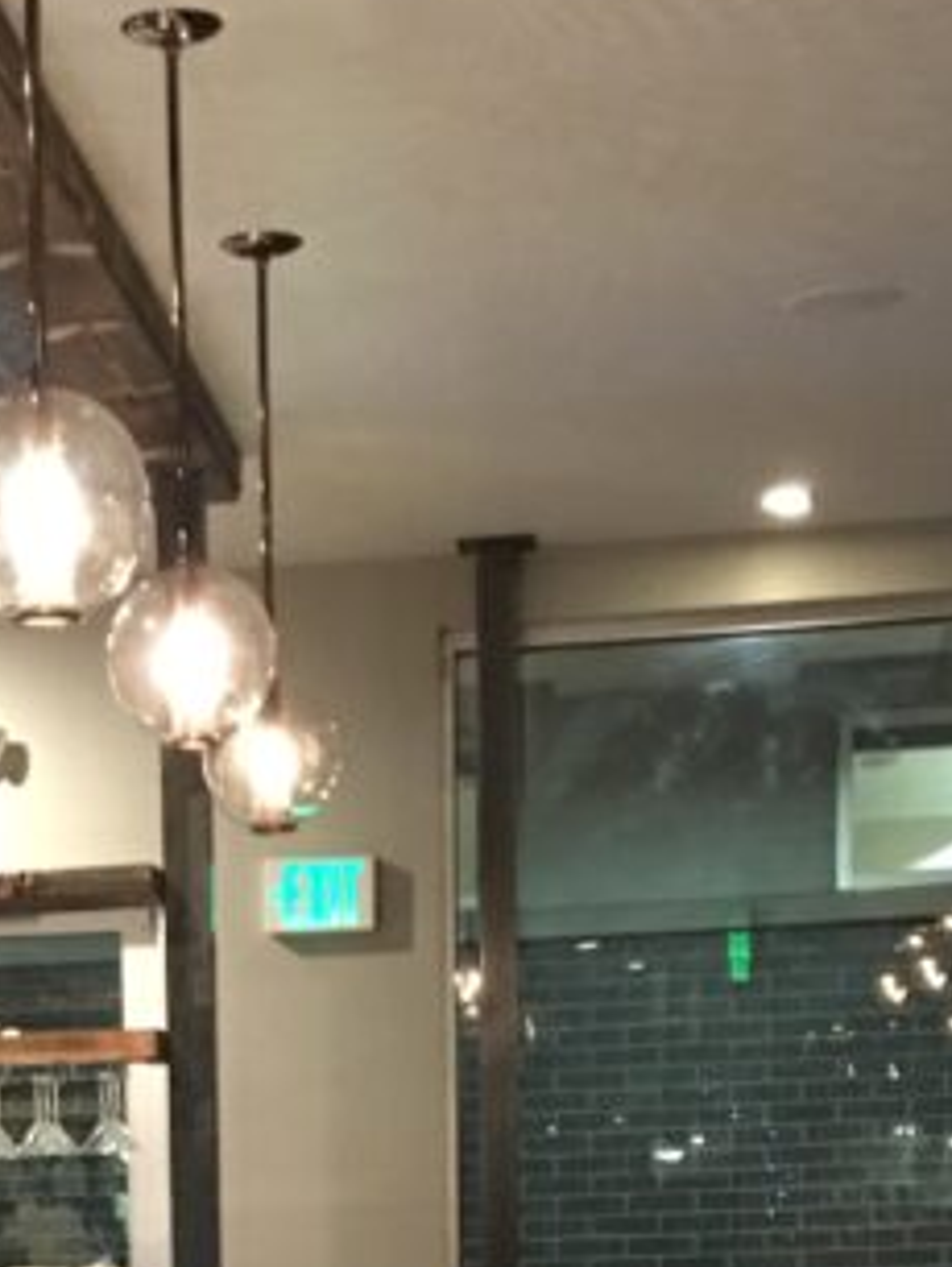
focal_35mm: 97
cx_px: 33
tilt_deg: -11.4
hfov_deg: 15.0
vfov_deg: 17.7
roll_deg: +2.1
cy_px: 1992
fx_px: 3552
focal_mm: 4.15
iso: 200
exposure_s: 1/4
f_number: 2.2
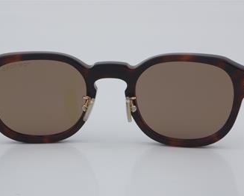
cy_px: 99
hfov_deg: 20.2
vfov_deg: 16.3
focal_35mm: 95
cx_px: 112
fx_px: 683
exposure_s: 1/4
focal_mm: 55
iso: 100
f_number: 32
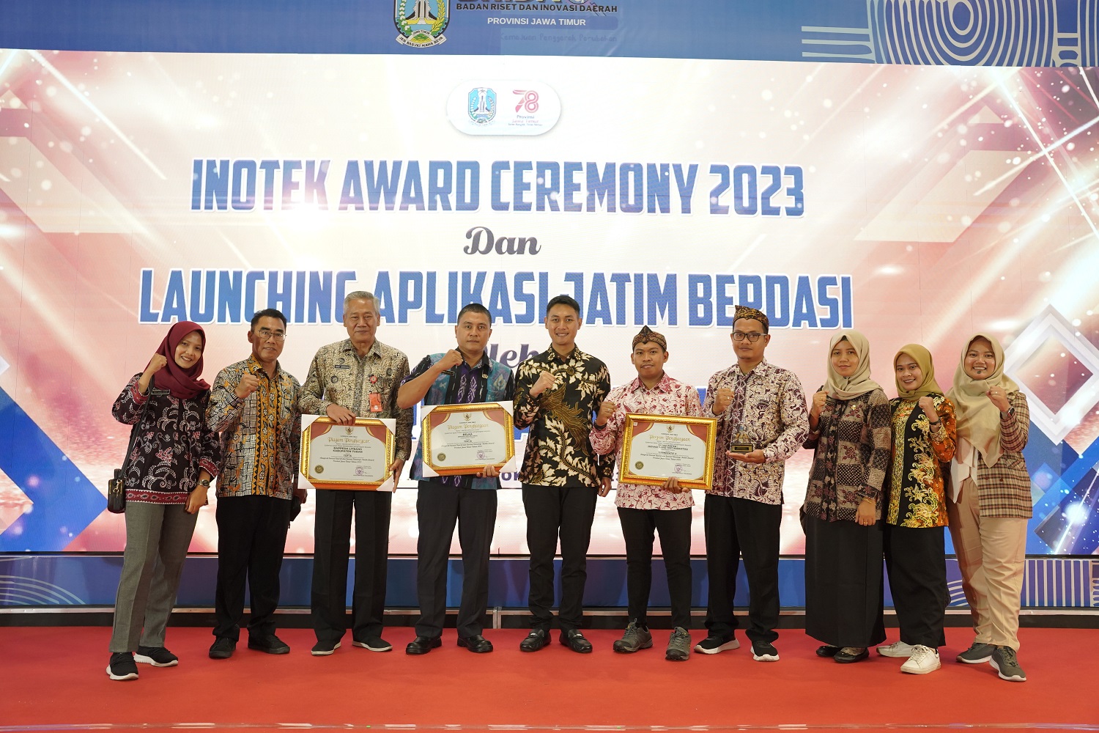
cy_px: 366
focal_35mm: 31
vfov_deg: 42.3
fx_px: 946
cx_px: 550
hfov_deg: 60.3
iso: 2500
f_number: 4
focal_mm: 31
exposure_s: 1/100
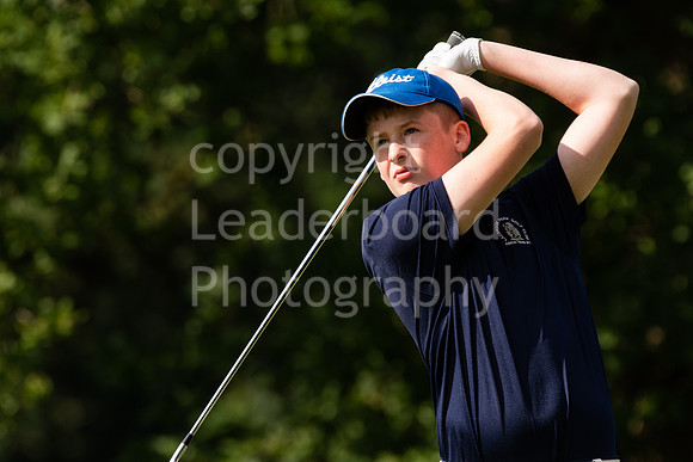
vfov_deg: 2.2
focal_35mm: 630
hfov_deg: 3.3
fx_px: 12130
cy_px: 231
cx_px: 346
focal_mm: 420
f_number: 6.3
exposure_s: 1/1600
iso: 800
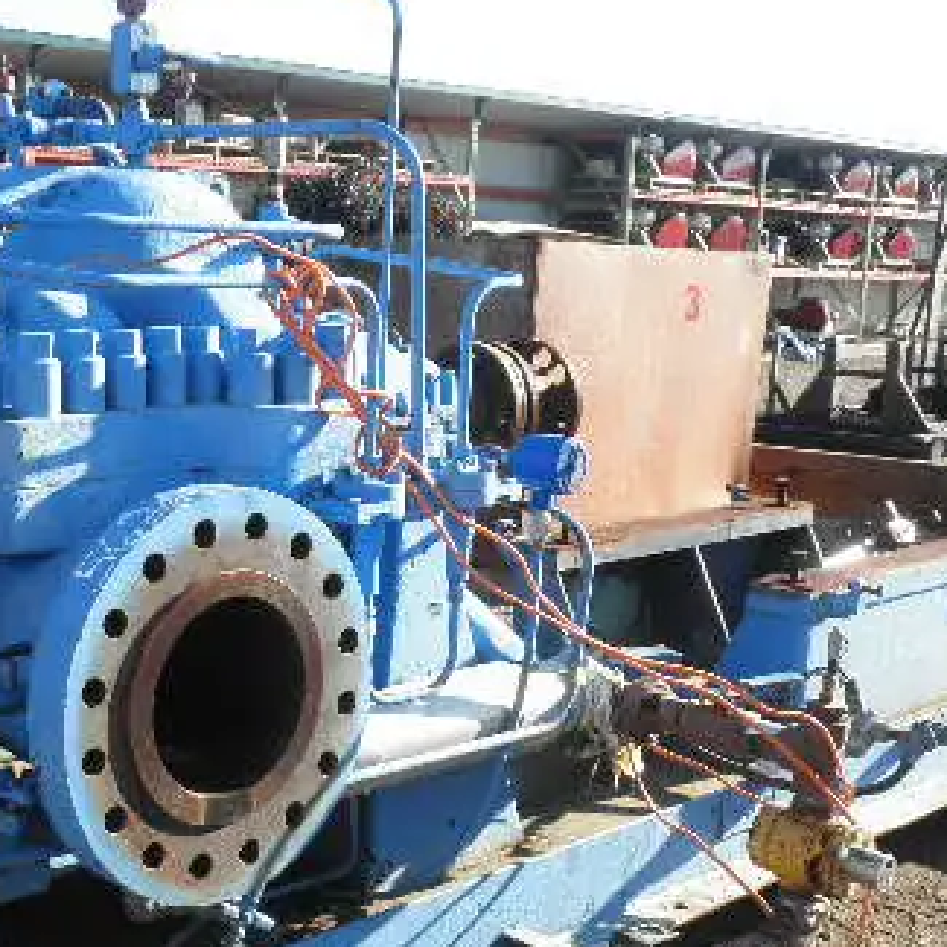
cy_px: 615
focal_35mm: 61
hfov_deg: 27.7
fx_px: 1888
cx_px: 221
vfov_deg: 28.0
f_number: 3.2
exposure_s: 1/250
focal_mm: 6.1
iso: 64
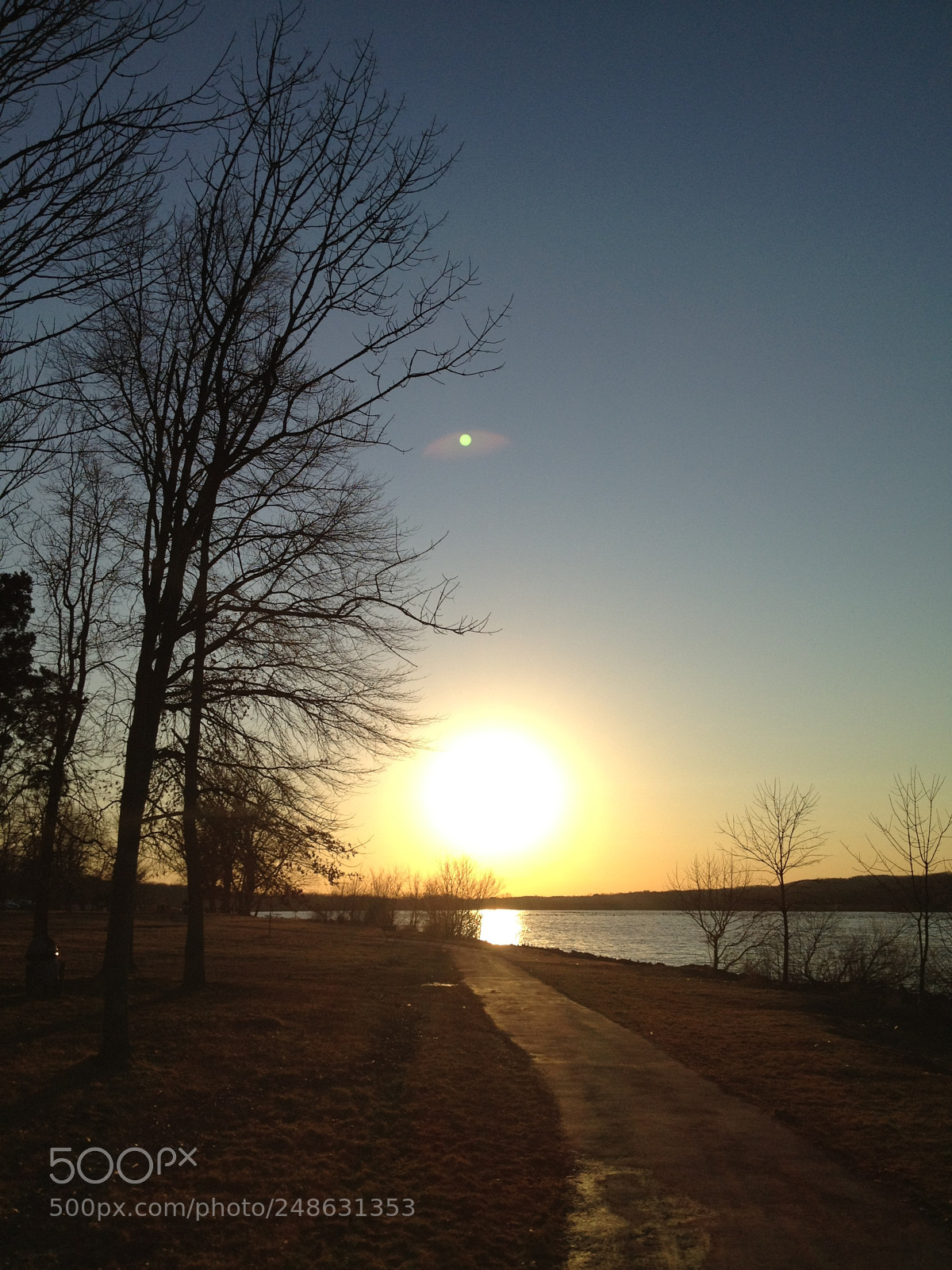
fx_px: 1283
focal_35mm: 35
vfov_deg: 52.6
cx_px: 476
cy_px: 635
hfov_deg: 40.7
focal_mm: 4.28
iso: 64
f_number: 2.4
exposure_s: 1/3067
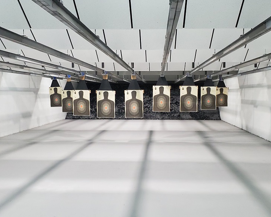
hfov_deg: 62.1
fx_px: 225
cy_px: 109
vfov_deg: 51.5
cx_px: 149
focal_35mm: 28
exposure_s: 1/120
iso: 320
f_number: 2.4
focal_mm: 4.3
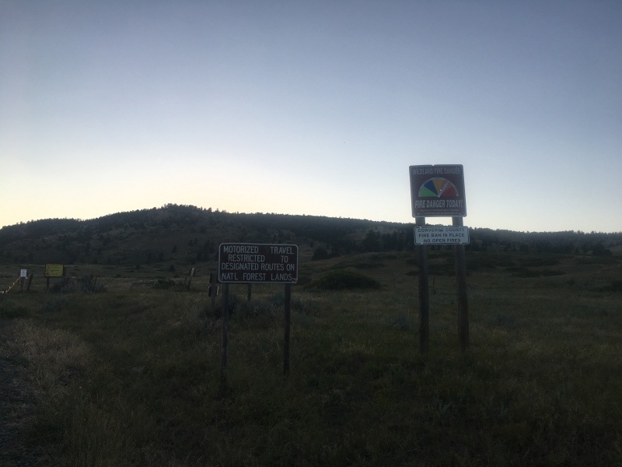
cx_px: 311
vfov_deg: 48.2
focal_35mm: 29
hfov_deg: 61.7
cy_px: 234
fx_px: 521
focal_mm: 4.15
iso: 25
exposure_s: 1/444
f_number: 2.2
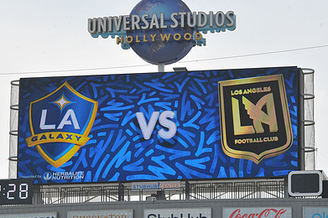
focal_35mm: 193
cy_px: 121
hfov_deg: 10.7
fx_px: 1757
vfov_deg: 7.1
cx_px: 156
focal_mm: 130
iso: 200
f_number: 10
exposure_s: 1/400
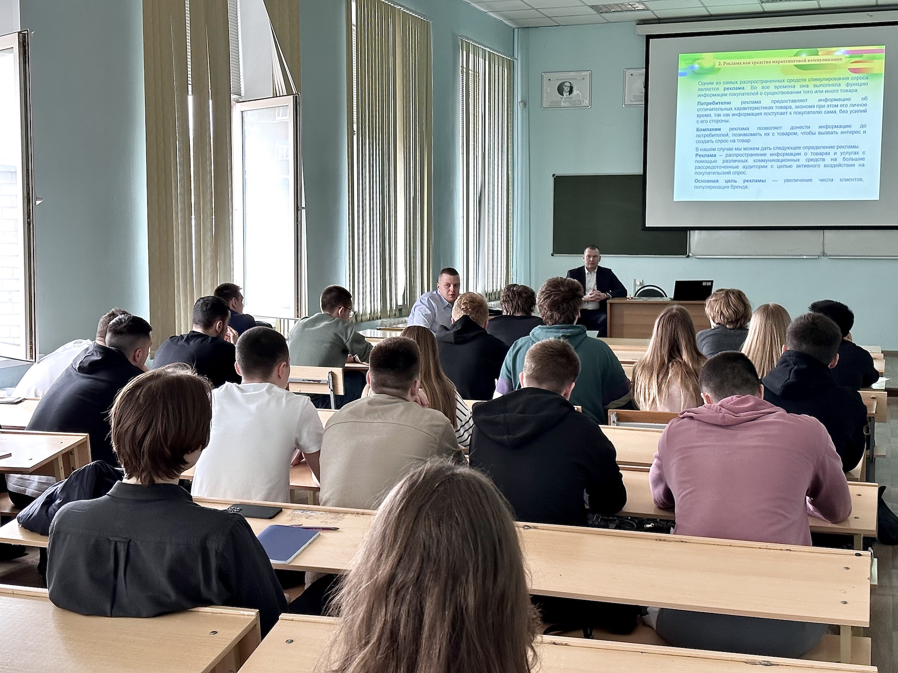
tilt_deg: -4.2
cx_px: 449
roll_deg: +0.0
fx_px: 1245
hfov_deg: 39.7
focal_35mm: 48
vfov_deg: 30.3
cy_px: 336
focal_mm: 6.86
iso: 125
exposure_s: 1/60
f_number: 1.78
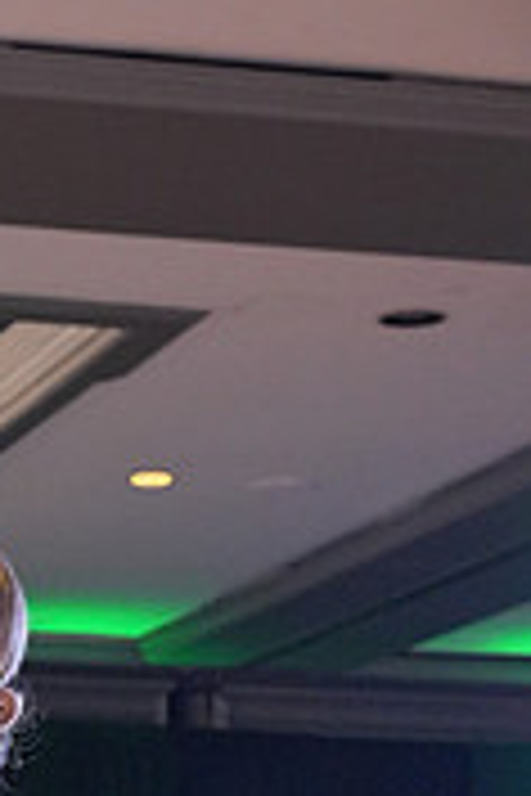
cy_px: 1183
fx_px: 3341
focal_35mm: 151
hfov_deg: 8.8
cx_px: -335
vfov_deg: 12.9
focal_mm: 46
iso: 3200
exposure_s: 1/500
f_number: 4
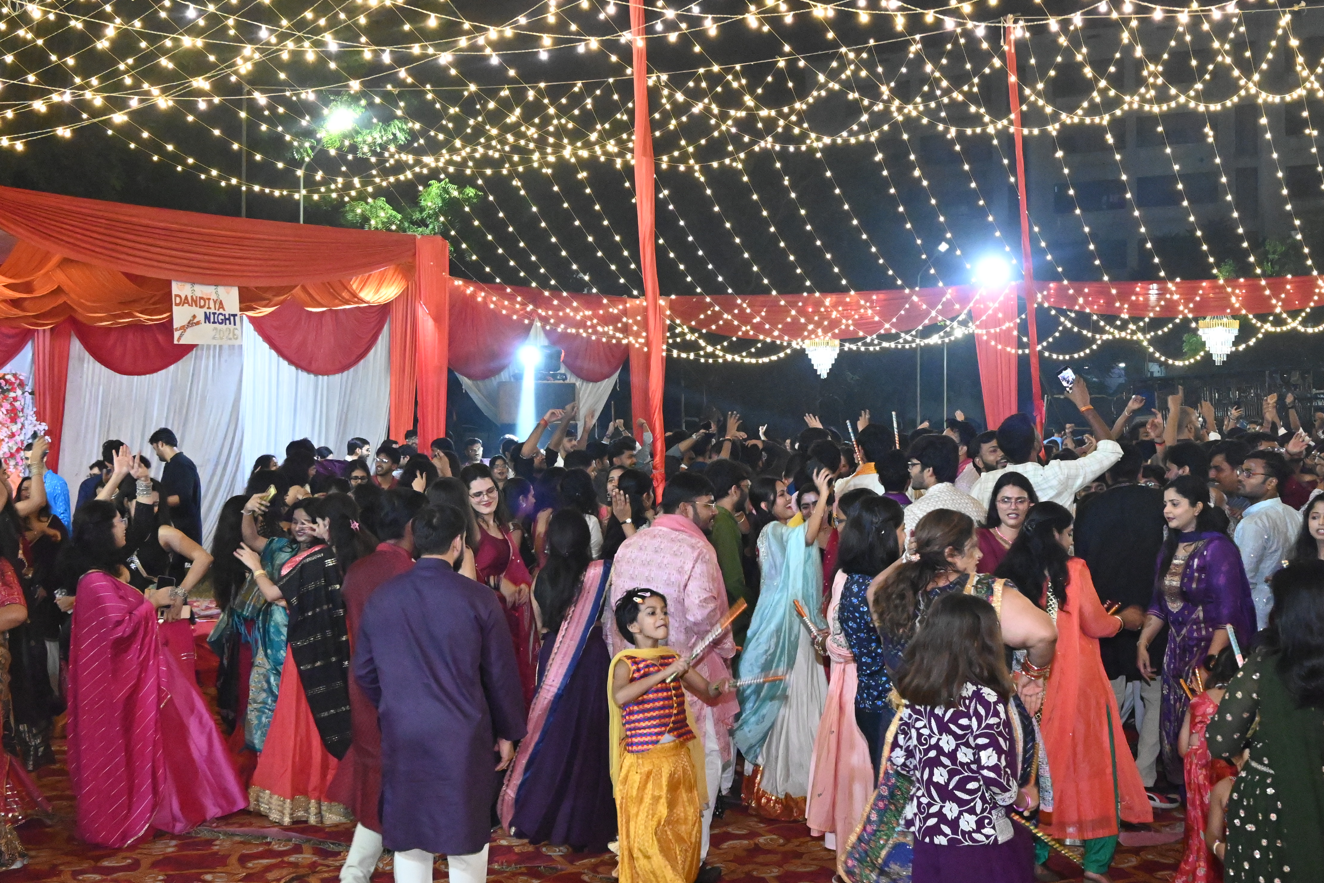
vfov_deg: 27.9
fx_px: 1777
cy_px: 389
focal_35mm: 48
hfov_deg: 40.7
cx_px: 786
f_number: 7.1
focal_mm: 25.5
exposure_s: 1/80
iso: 8000
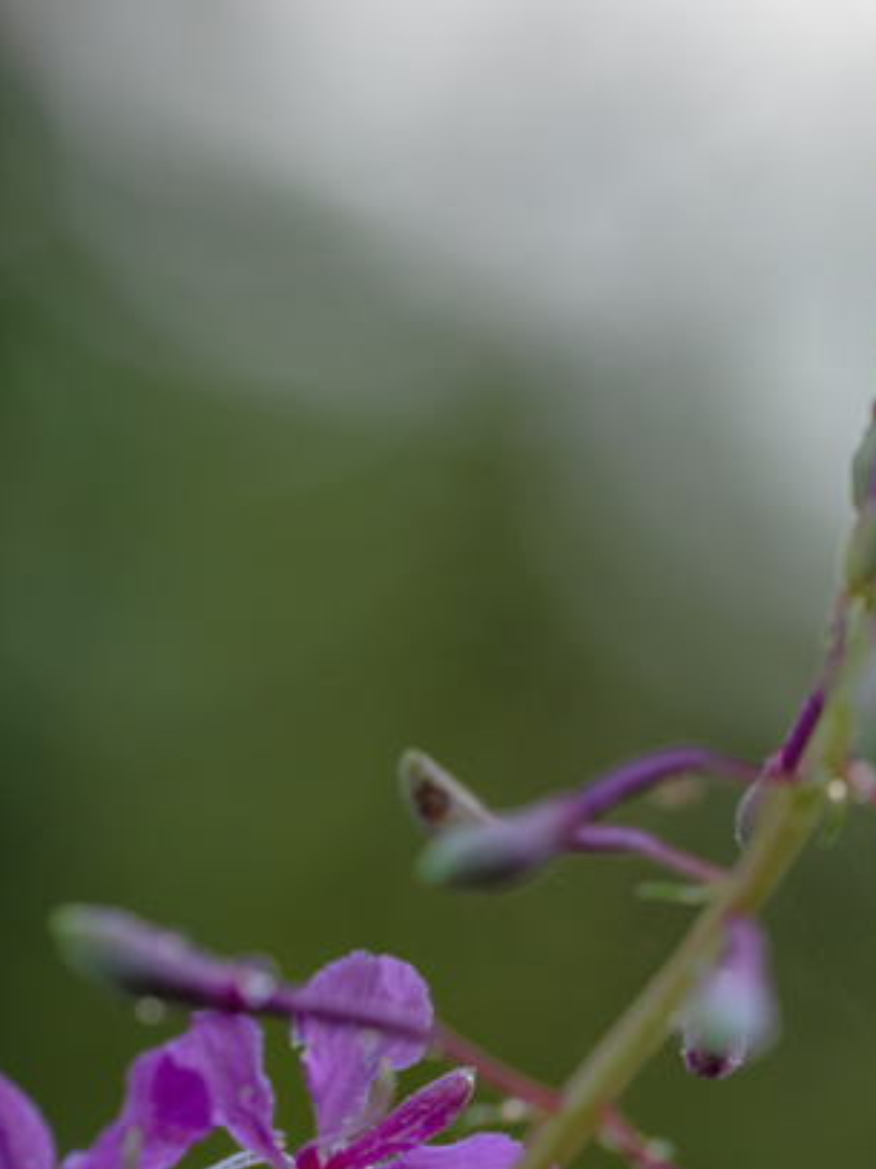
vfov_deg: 6.2
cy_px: 419
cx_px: 768
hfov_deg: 4.7
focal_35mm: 319
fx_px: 10769
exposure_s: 1/125
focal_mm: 150
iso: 400
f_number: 5.6
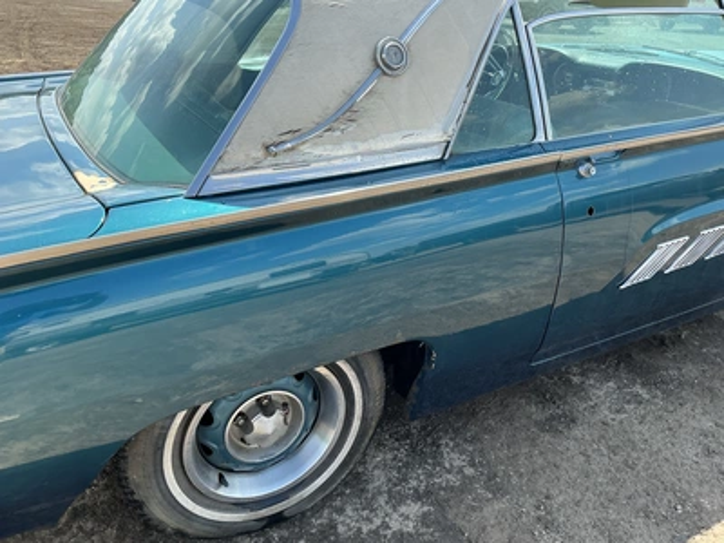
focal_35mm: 28
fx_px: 586
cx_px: 362
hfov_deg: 63.4
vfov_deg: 49.7
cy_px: 272
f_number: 1.8
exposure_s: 1/478
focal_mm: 3
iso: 25
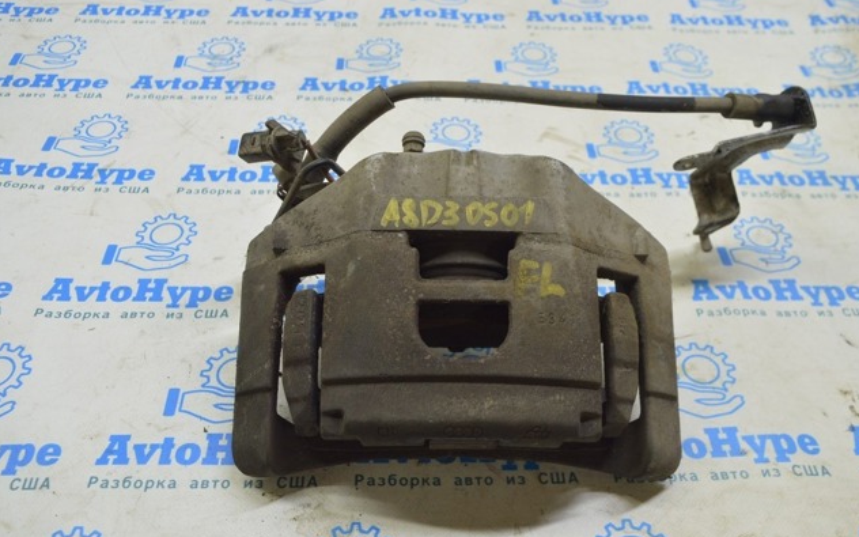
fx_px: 796
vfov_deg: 37.3
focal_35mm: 34
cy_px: 288
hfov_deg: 56.7
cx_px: 432
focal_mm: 22
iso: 400
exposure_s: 1/20
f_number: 5.6
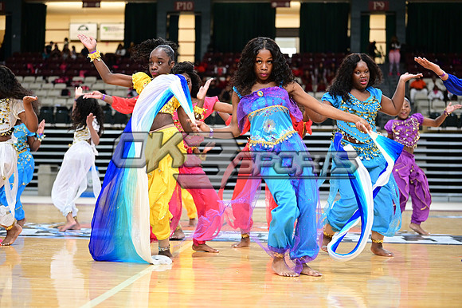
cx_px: 231
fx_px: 898
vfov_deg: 19.4
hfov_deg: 28.9
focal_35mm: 70
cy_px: 154
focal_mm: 70
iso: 6400
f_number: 3.2
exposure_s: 1/1000
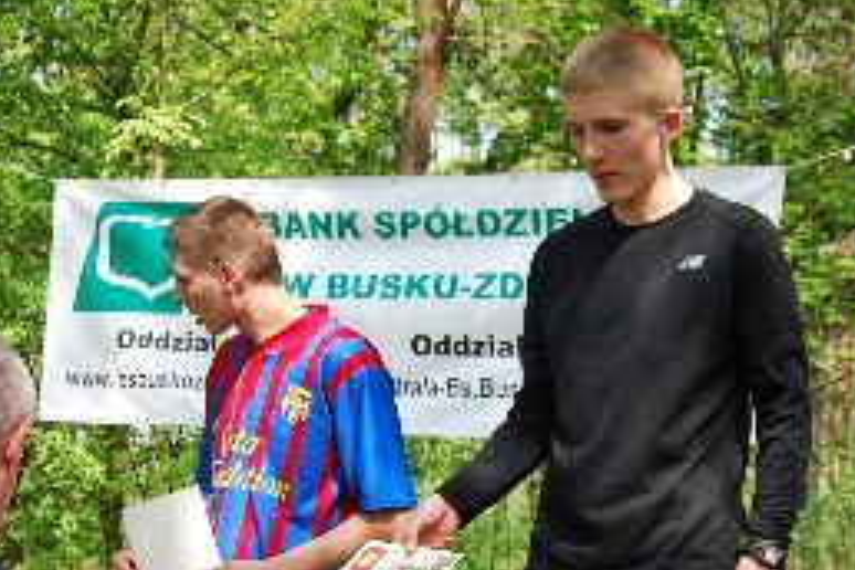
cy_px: 466
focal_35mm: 70
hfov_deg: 28.8
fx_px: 1662
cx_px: 451
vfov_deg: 19.2
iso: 140
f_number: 5.6
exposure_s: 1/125
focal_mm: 24
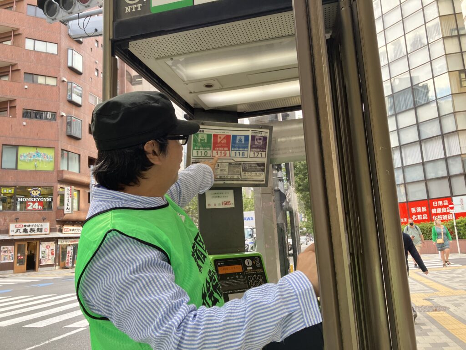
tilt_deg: +10.0
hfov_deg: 63.4
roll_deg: +3.6
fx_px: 377
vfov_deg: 49.7
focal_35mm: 28
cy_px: 175
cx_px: 233
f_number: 1.8
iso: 40
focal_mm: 3.99
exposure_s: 1/100
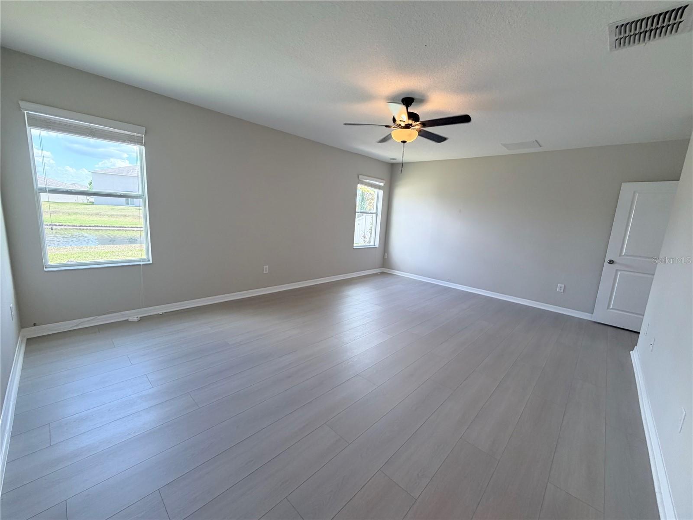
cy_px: 260
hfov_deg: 102.1
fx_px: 280
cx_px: 346
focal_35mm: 14
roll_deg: -3.6
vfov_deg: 85.7
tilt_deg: -10.2
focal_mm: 2.22
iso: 125
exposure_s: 1/120
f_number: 2.2
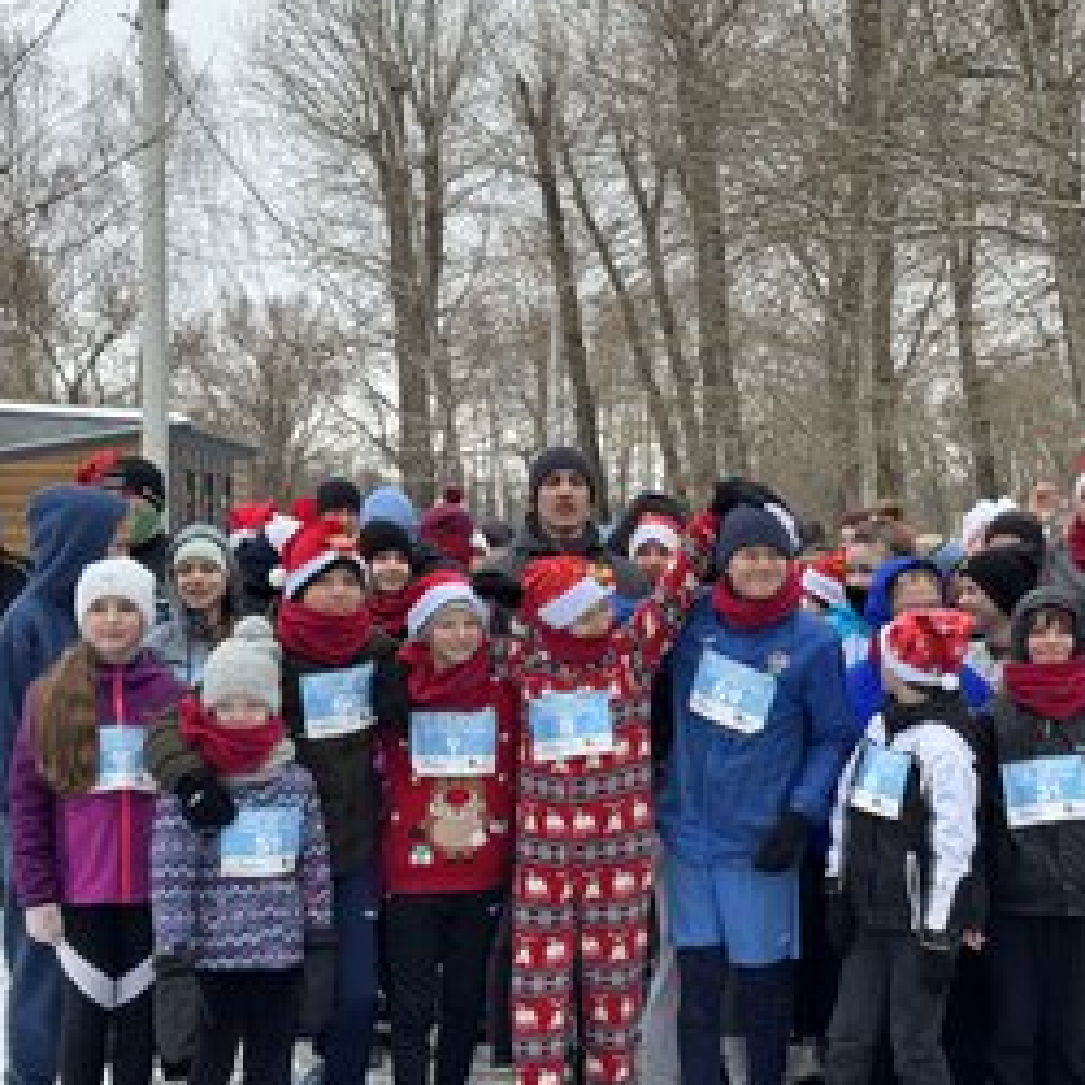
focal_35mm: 68
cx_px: 790
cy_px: 638
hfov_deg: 25.1
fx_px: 2411
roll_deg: -1.3
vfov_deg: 25.3
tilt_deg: -2.4
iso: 50
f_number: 1.78
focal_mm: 6.76
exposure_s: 1/124
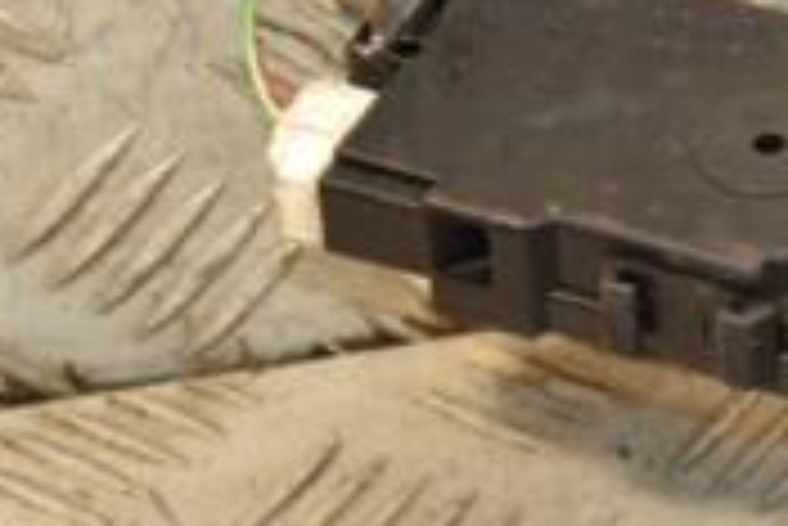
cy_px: 207
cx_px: 1247
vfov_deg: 4.6
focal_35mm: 298
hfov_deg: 6.8
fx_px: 6528
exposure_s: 1/160
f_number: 5
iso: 800
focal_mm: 58
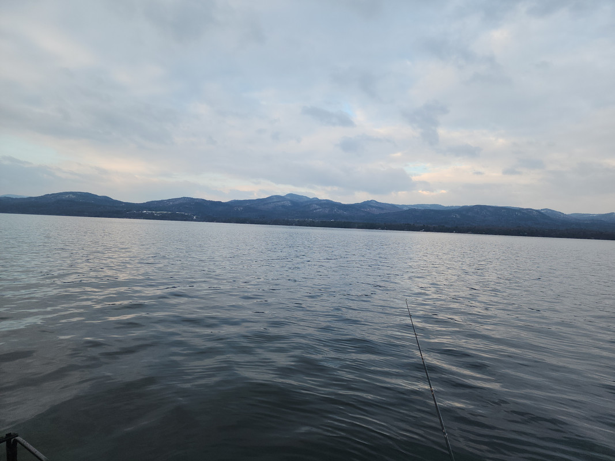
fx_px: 409
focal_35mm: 23
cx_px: 308
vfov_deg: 58.9
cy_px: 230
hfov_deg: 73.9
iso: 50
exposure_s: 1/219
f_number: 1.8
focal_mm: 6.4
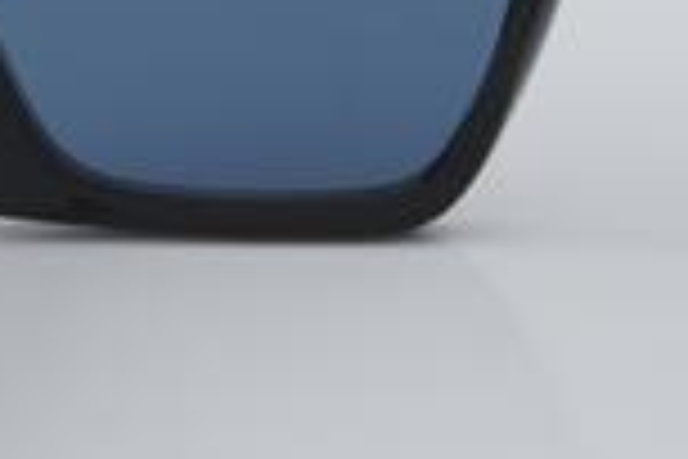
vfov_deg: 7.8
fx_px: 3369
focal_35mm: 176
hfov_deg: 11.6
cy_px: 0
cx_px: 652
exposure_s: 1/4
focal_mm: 45
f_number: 32
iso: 100
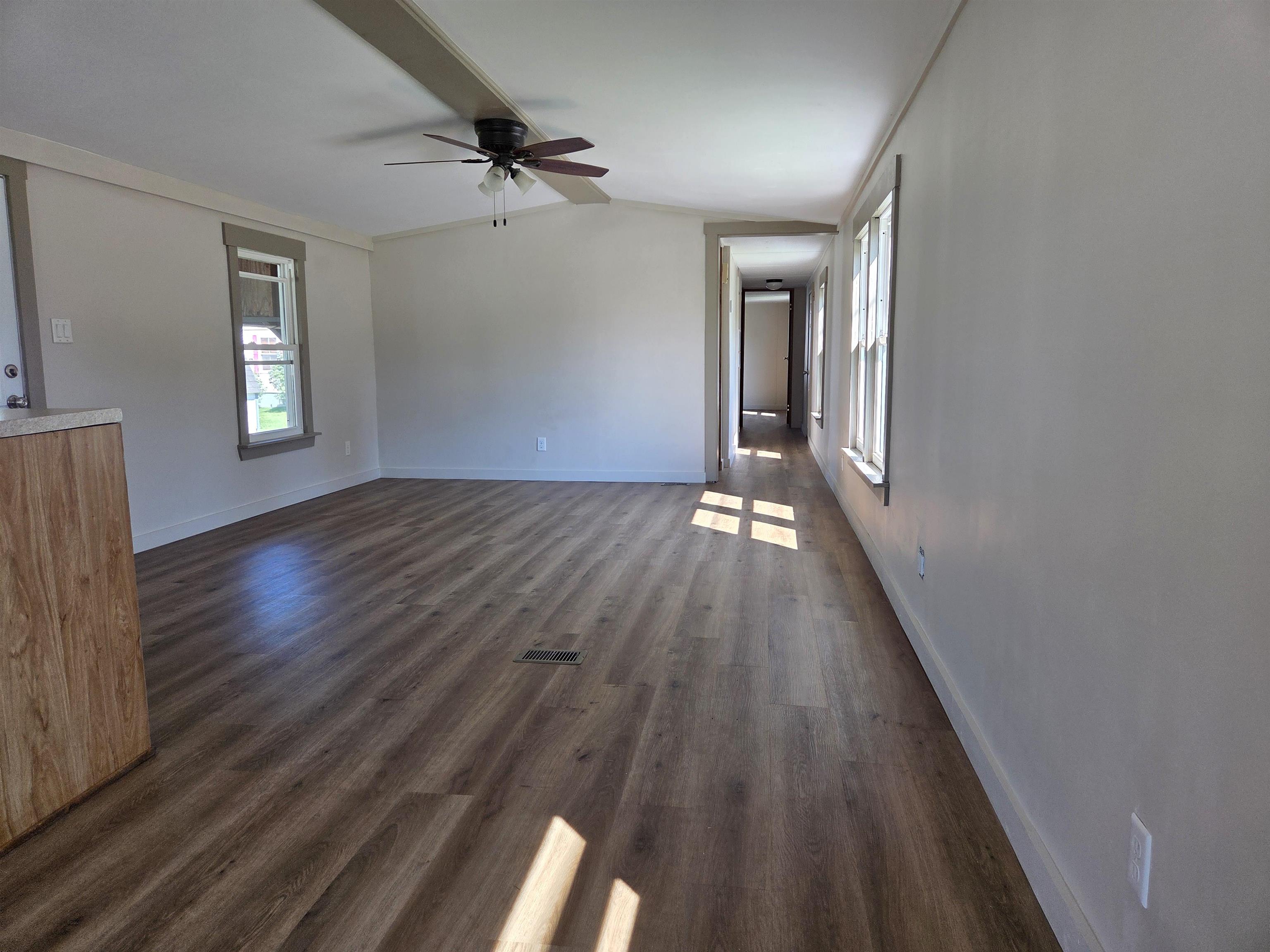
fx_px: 844
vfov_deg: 58.9
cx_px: 635
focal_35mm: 23
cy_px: 476
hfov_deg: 73.9
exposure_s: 1/180
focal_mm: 5.4
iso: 80
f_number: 1.8
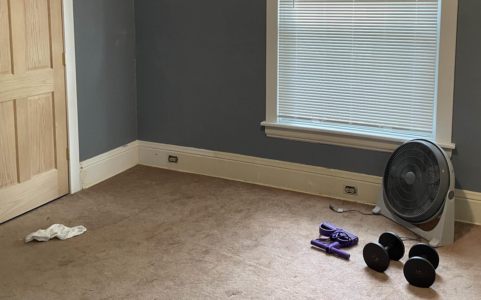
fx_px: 498
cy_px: 62
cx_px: 289
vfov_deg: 32.7
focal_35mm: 38
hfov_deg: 51.2
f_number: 1.6
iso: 160
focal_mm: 4.2
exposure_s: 1/60
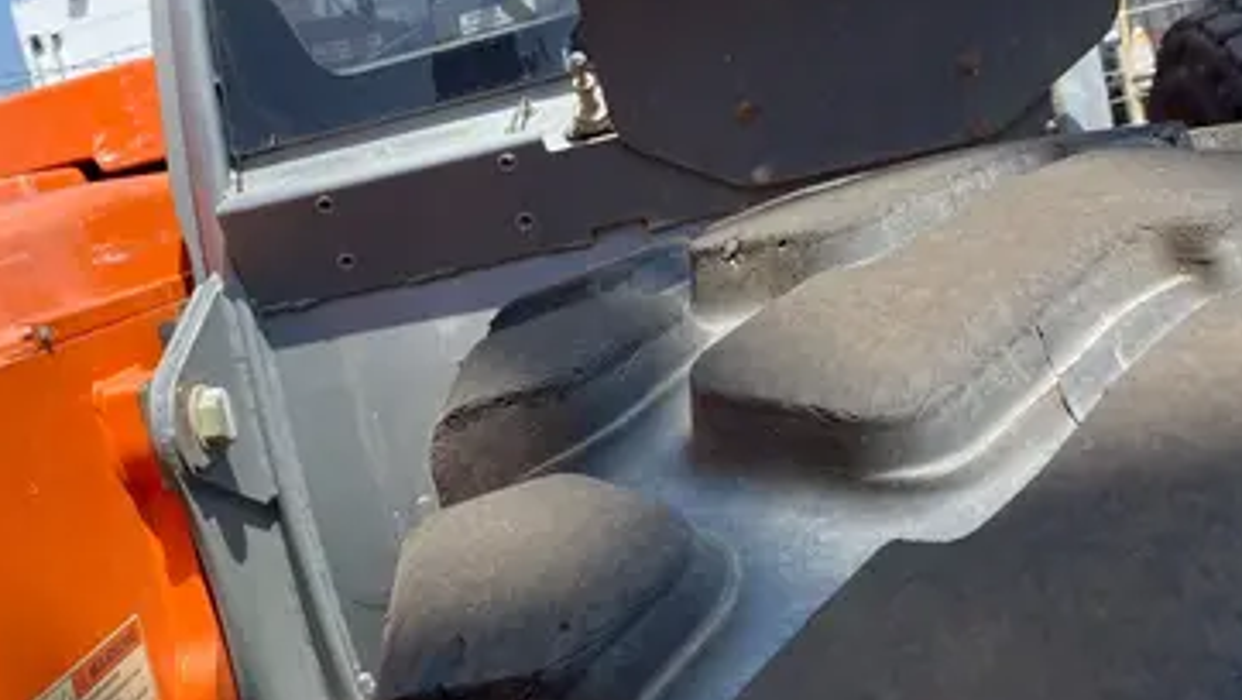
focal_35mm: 43
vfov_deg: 27.8
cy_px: 348
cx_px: 350
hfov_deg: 46.1
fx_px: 1417
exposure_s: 1/1754
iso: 32
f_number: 1.8
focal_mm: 4.25
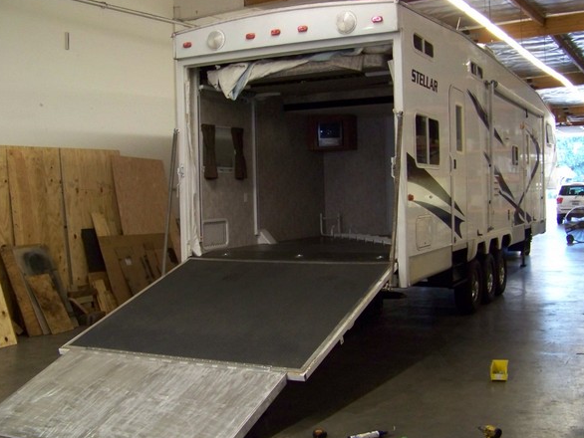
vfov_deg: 33.6
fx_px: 726
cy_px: 246
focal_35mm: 43
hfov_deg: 43.8
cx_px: 310
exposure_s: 1/30
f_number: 2.8
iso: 273
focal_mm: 5.85
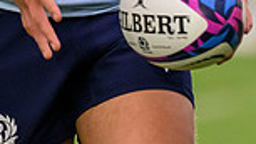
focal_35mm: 1903
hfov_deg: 1.1
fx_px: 12915
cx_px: 238
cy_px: -203
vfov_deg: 0.6
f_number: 3.2
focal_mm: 400
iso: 6400
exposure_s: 1/1250
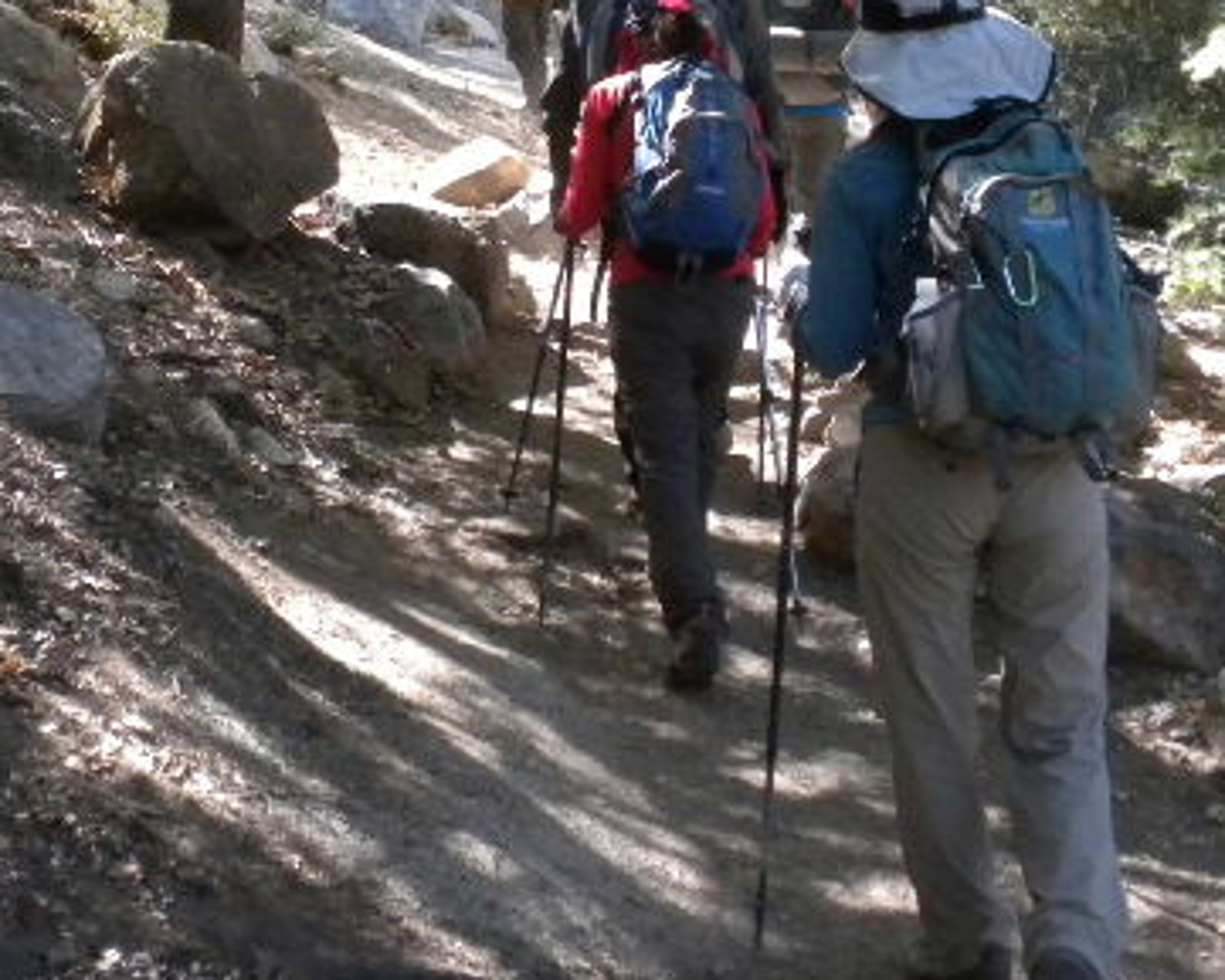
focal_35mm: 78
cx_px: 506
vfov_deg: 19.1
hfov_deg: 24.4
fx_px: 2829
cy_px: 8
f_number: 3.5
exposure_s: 1/275
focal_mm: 6.6
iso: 400
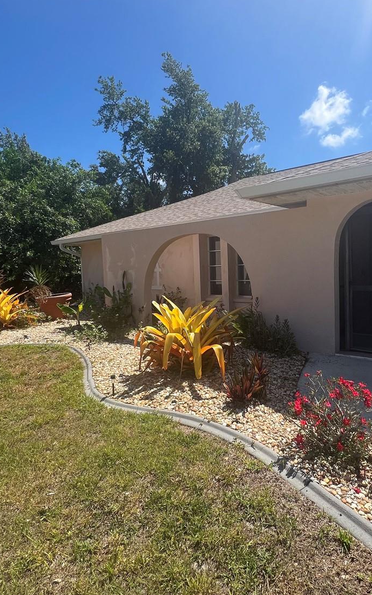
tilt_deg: -4.3
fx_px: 324
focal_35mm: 20
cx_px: 245
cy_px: 286
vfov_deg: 85.0
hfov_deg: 58.4
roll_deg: +2.0
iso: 32
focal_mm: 1.57
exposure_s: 1/1107
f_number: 1.8
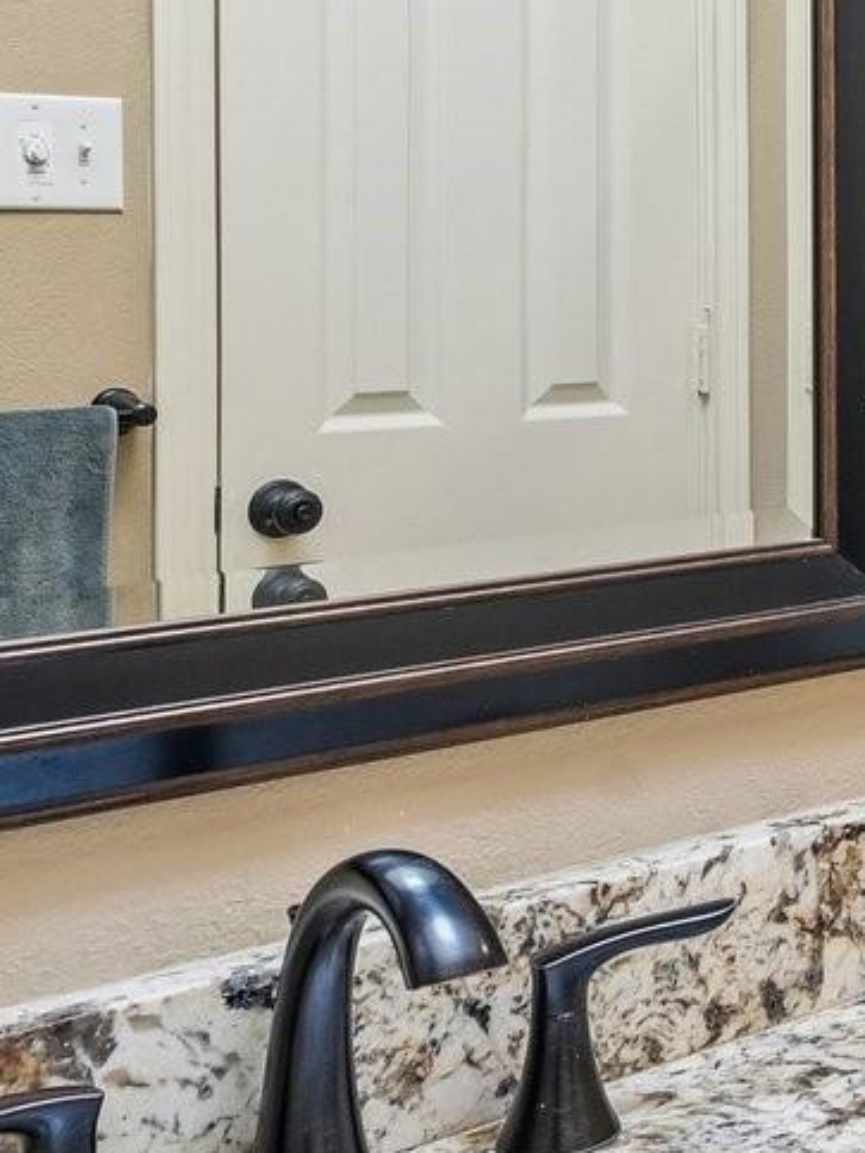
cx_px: 1506
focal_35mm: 63
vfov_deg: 30.0
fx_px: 2100
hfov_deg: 18.7
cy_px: 230
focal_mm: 15.5
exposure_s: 1/30
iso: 400
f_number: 8
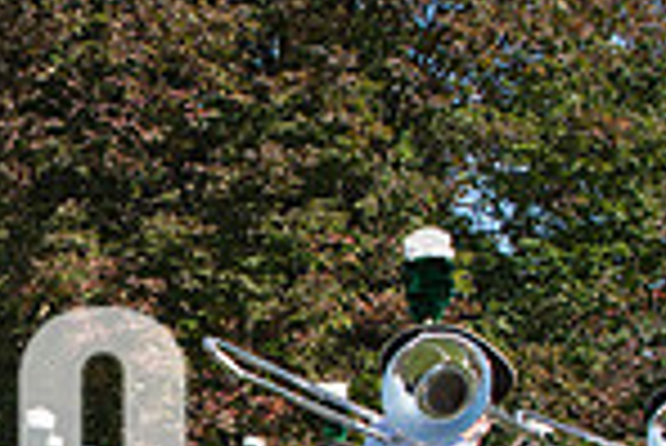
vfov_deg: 14.2
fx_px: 1741
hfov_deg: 20.2
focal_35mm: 94
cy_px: 520
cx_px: -153
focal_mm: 24
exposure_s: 1/1250
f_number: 5.6
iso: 200
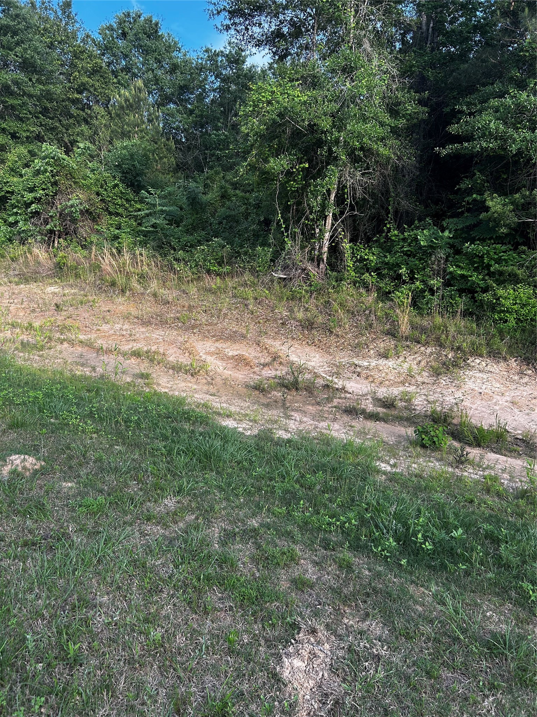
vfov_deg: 67.3
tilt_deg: -11.8
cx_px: 268
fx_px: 538
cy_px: 358
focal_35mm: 26
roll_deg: -6.1
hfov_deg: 53.1
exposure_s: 1/558
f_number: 1.5
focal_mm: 5.7
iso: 50
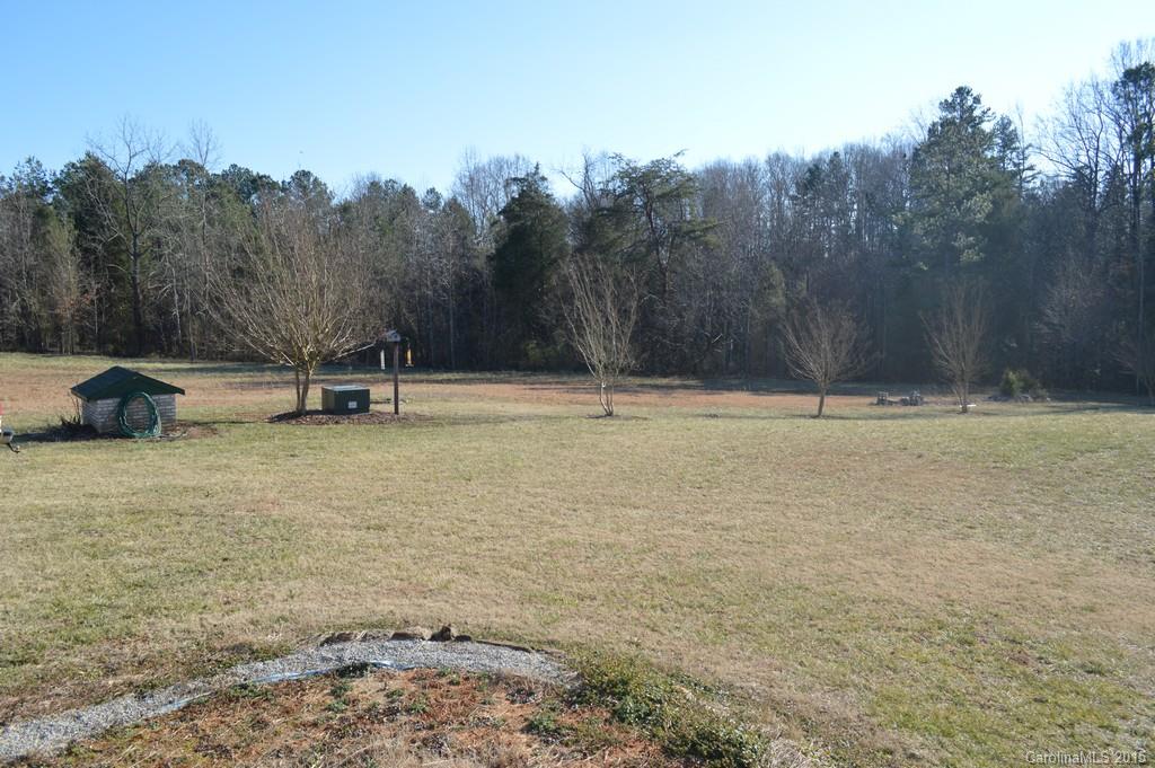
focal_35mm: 27
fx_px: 866
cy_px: 384
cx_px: 578
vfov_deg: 47.9
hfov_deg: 67.4
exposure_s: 1/200
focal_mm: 18
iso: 100
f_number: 7.1
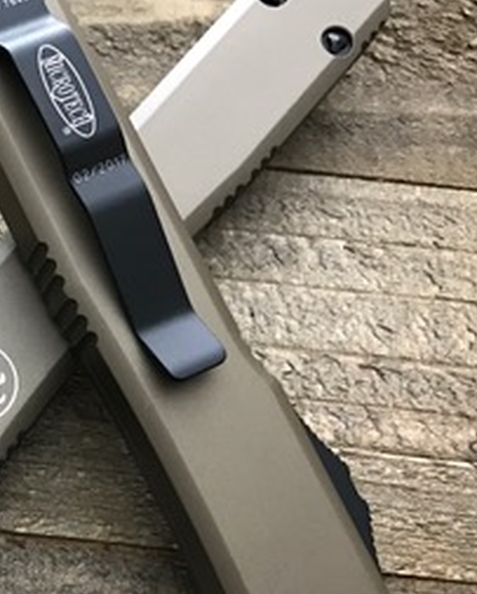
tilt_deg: -66.4
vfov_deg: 27.1
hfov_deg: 20.9
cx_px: -70
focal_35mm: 69
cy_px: 444
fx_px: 1215
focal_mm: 3.99
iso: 64
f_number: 1.8
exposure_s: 1/15
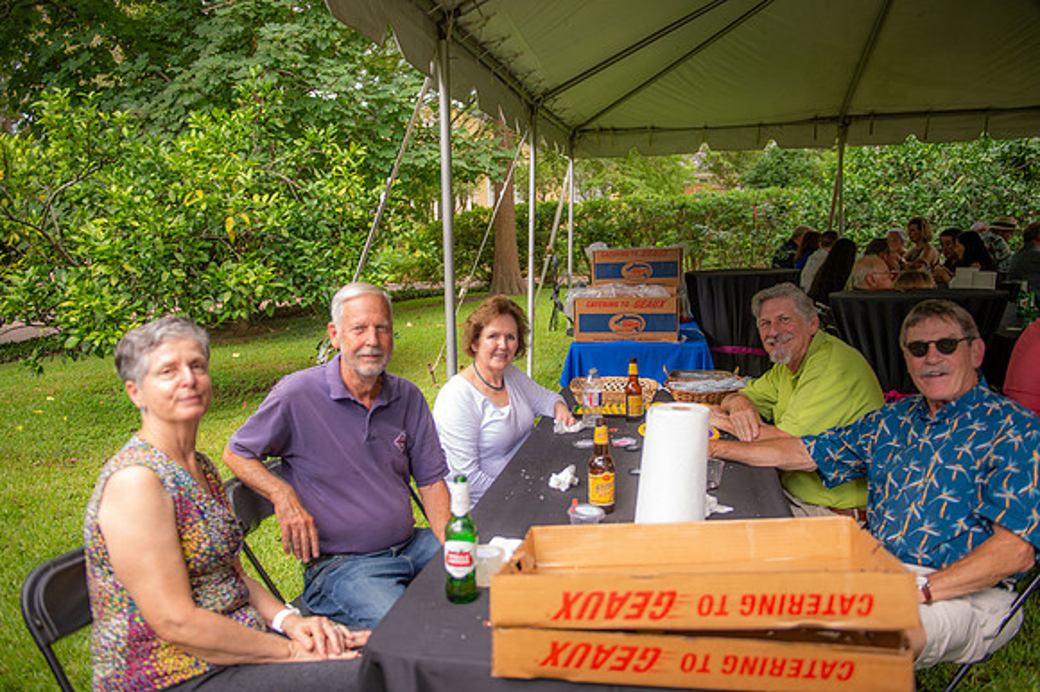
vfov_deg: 44.9
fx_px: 837
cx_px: 520
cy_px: 346
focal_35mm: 29
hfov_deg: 63.7
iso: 64
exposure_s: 1/40
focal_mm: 29
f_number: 3.2
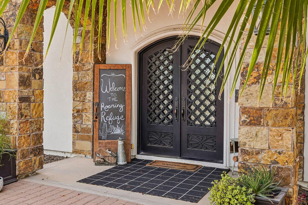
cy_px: 92
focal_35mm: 38
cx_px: 138
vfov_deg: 35.0
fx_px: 325
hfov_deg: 50.6
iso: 400
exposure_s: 1/200
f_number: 8
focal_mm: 31
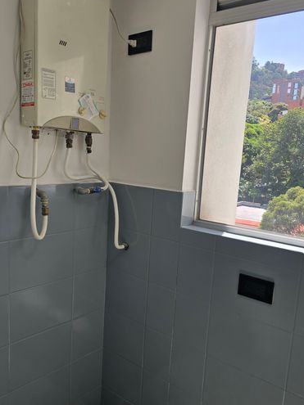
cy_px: 213
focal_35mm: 31
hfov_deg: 45.4
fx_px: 363
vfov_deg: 58.3
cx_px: 138
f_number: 1.7
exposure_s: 1/275
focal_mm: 6.3
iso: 12
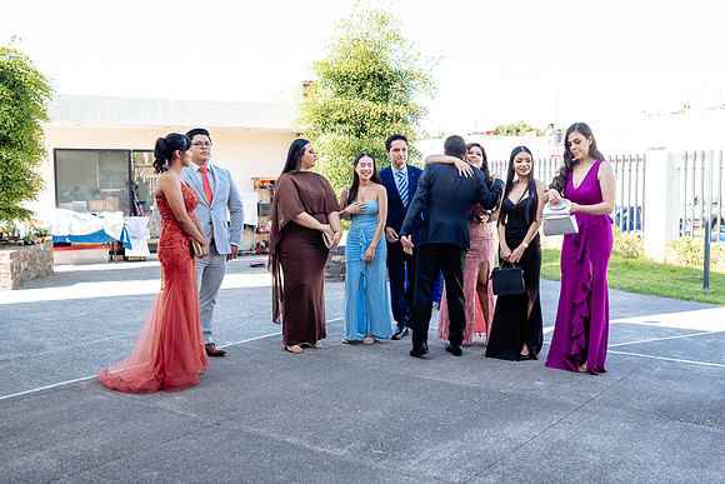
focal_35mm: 38
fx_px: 758
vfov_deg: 35.4
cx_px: 373
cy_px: 242
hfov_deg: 51.1
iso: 200
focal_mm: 35
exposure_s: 1/250
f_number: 4.5
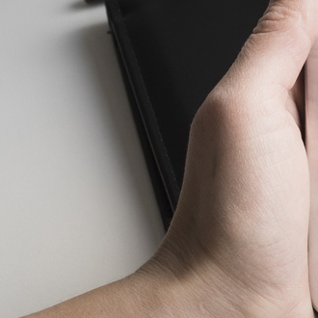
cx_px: 655
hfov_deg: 8.5
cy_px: 138
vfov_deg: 9.1
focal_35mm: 193
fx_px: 2006
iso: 400
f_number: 5
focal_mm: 50
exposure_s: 1/100
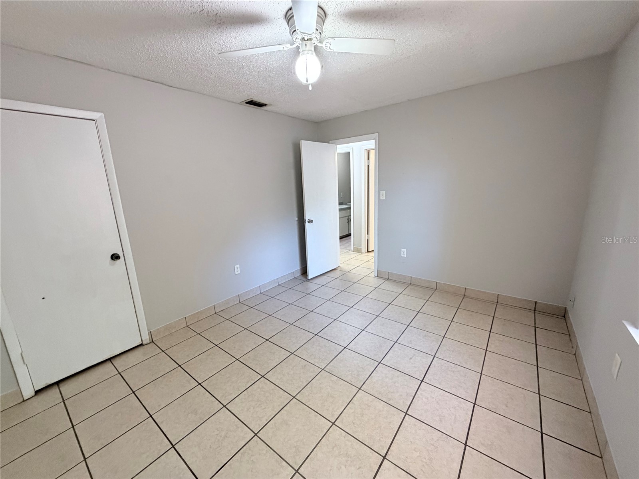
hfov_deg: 102.1
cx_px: 320
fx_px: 258
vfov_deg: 85.7
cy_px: 240
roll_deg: +3.1
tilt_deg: -13.0
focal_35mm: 14
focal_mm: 2.22
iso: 500
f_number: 2.2
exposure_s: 1/60
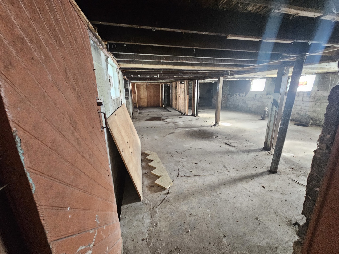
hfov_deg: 106.2
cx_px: 170
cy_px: 127
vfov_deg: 89.9
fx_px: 127
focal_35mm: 13
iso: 640
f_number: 2.2
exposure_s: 1/34.6
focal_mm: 2.2
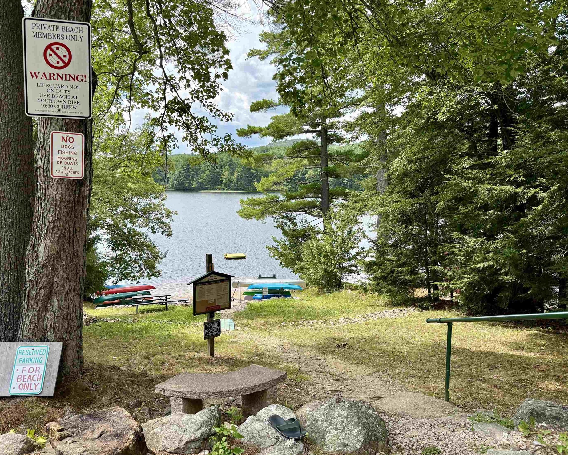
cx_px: 270
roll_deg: +0.3
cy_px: 224
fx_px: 437
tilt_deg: -4.2
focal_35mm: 26
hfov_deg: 66.0
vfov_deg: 54.9
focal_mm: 6.76
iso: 100
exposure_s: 1/2232
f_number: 1.78
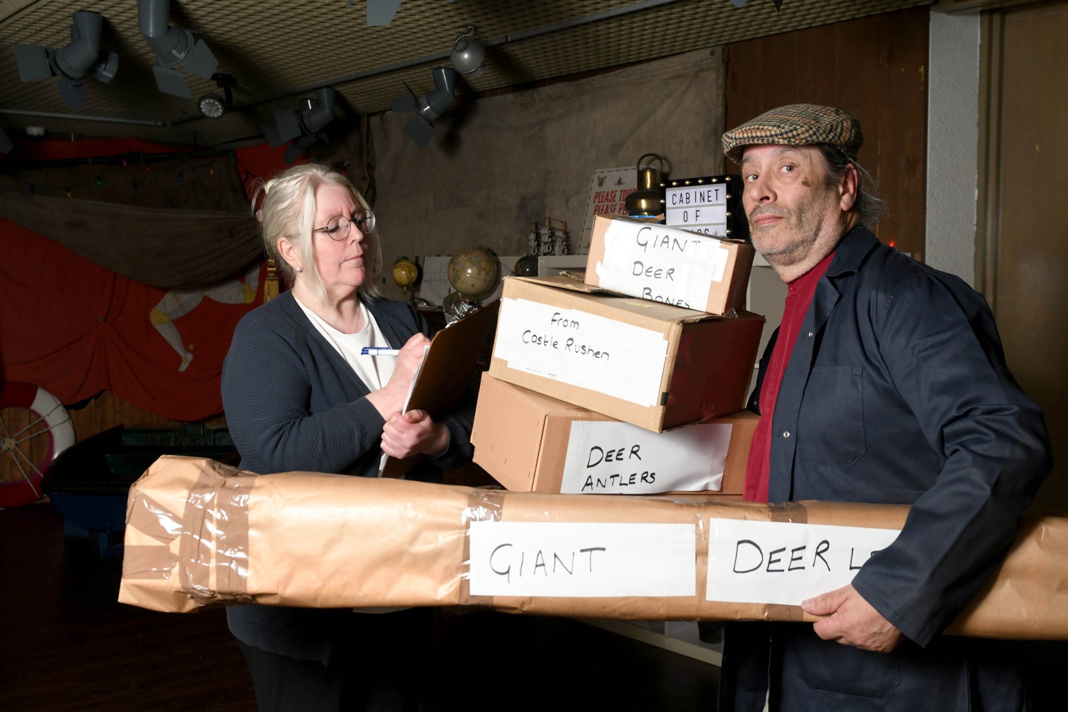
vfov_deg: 34.2
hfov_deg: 49.6
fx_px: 1157
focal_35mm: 39
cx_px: 534
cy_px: 356
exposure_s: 1/60
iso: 640
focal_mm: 26
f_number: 4
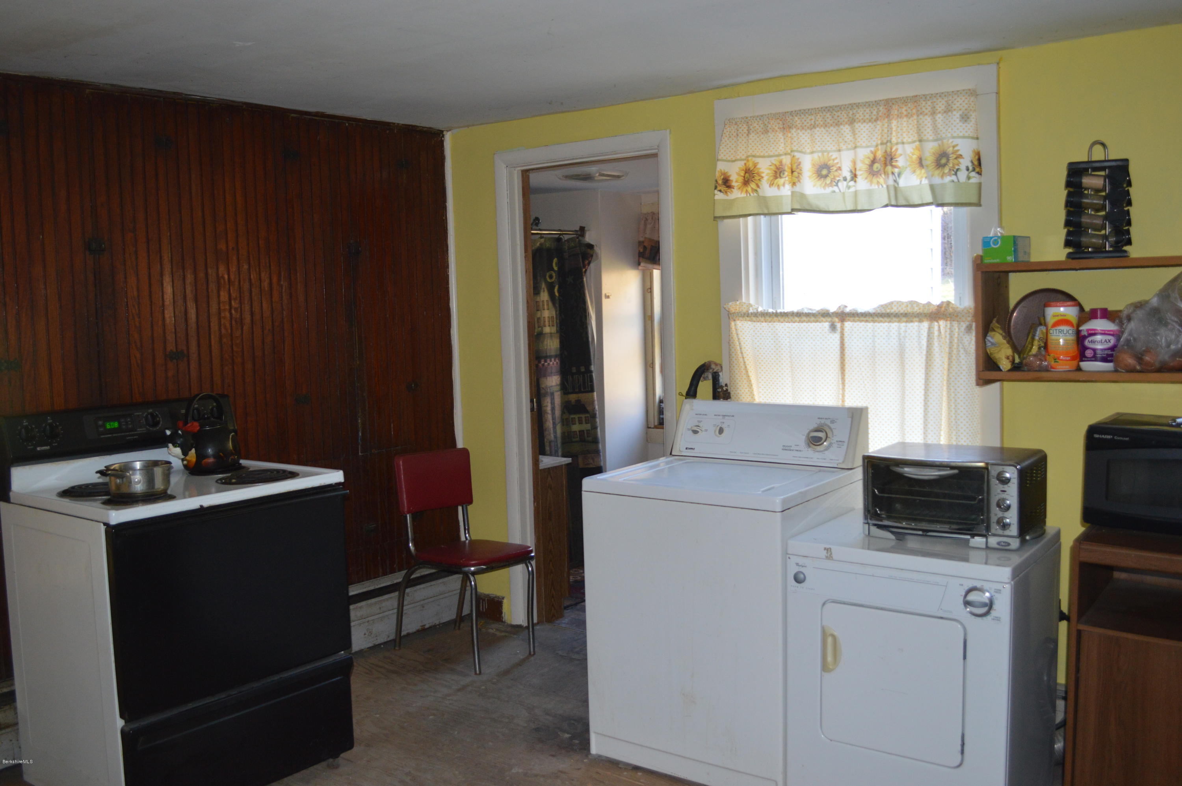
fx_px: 1082
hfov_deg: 57.3
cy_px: 393
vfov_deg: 39.9
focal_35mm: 33
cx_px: 591
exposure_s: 1/60
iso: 640
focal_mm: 22
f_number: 3.8
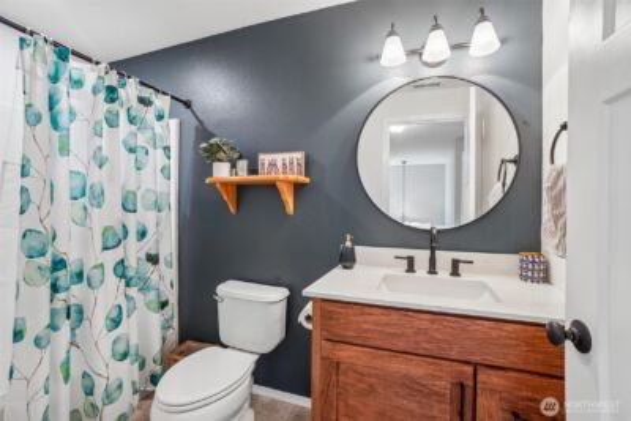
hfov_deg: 96.7
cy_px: 210
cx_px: 316
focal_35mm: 16
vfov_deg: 73.8
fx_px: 281
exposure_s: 1/4
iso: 400
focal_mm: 16
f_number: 8
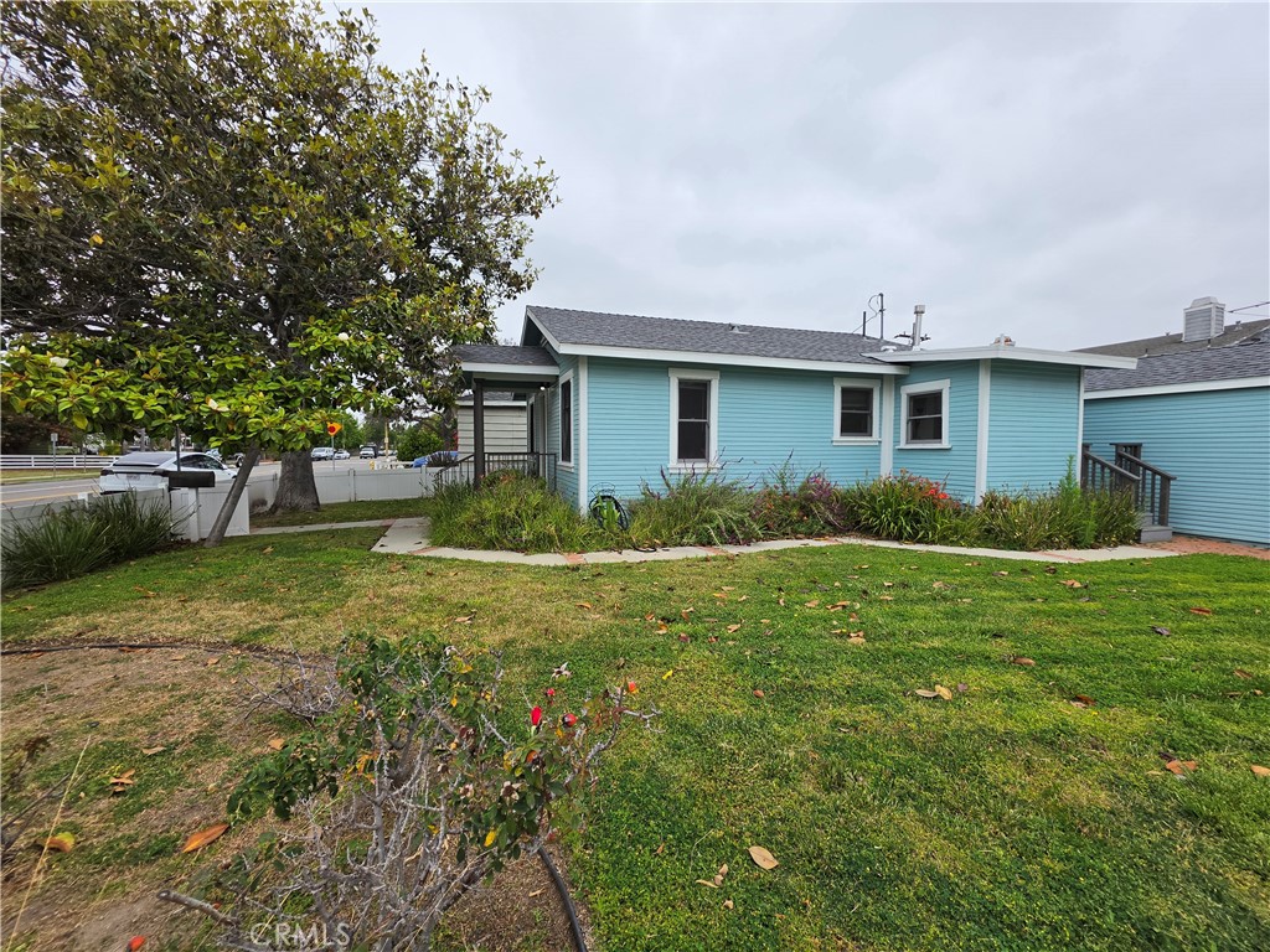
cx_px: 635
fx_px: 477
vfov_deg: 89.9
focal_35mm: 13
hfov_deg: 106.2
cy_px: 476
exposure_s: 1/1252
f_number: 1.9
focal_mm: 2.2
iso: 32
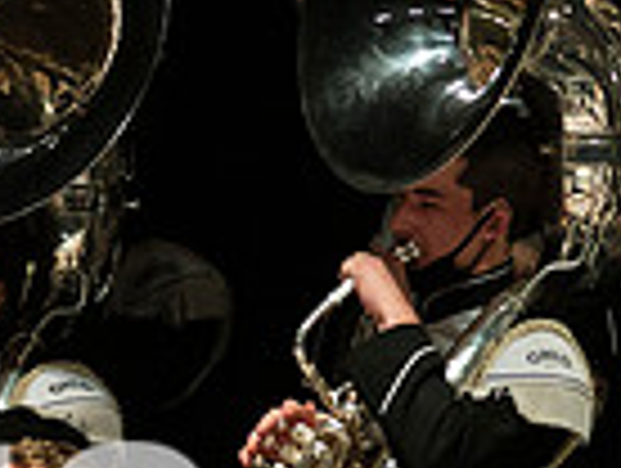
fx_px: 21763
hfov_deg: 1.6
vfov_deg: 1.2
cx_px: -126
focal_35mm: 1211
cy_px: 652
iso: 3200
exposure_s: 1/500
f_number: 2.8
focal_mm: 300
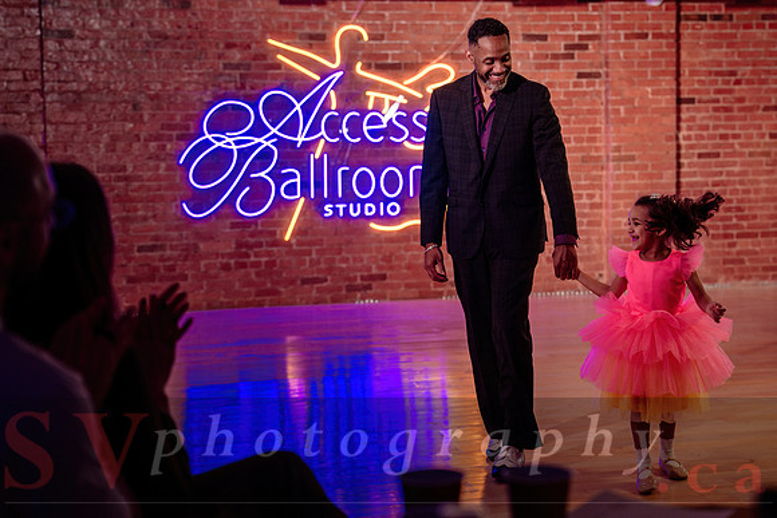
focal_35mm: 63
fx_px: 1367
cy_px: 210
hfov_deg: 31.6
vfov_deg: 21.5
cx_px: 467
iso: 500
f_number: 2
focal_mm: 44
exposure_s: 1/250
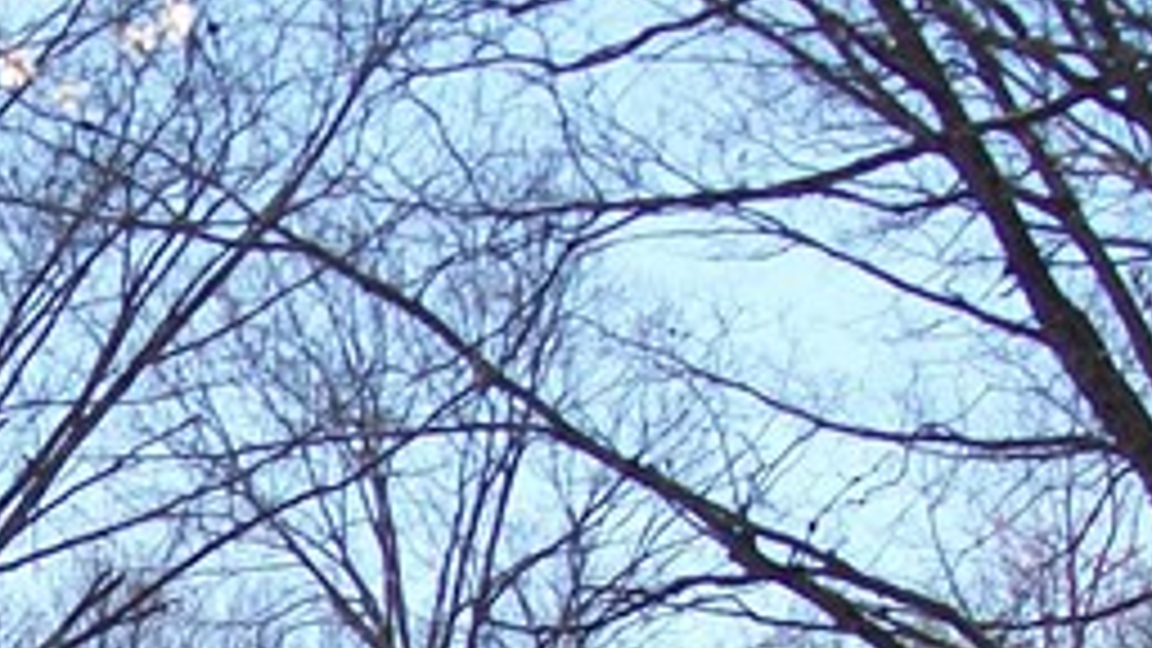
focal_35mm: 148
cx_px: -158
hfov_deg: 14.2
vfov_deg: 7.9
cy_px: 1233
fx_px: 4521
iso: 64
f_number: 2.7
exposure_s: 1/800
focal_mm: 6.1
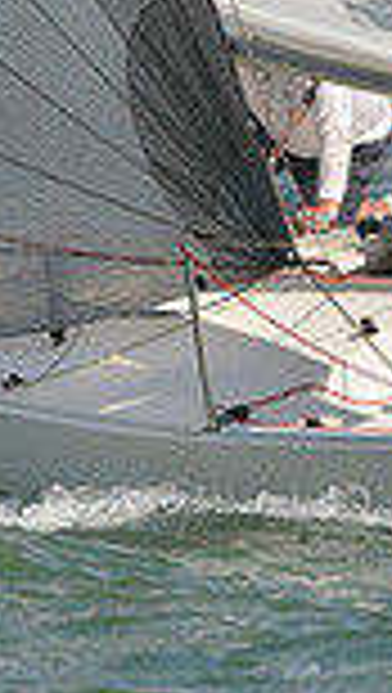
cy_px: -2
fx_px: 22489
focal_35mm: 1221
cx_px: 324
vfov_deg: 1.8
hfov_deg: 1.0
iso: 200
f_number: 8
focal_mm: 310
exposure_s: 1/1000
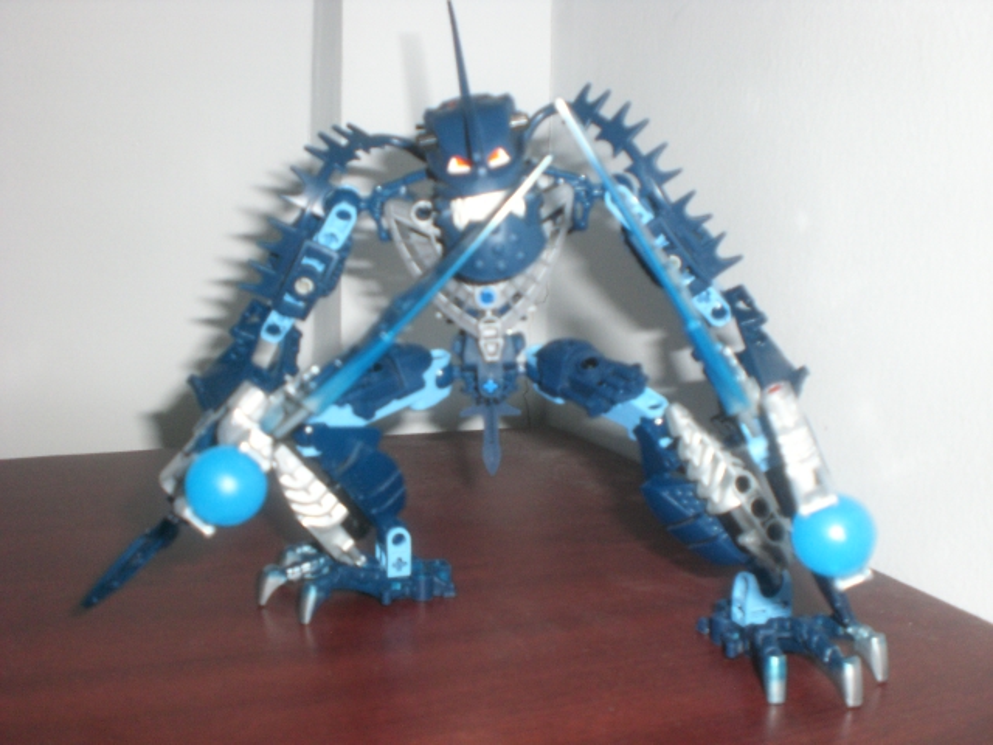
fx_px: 1090
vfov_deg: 37.7
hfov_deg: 49.0
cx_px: 496
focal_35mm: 38
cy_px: 372
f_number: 3.1
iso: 200
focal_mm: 6.3
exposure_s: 1/60
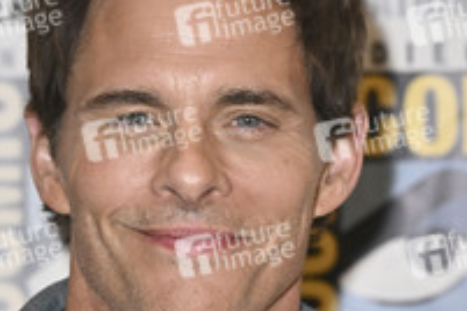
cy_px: 193
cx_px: 173
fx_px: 2737
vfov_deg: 6.5
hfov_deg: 9.7
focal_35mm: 211
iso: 2500
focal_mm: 94
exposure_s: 1/250
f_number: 5
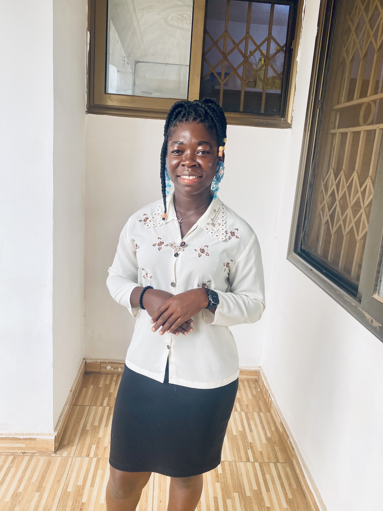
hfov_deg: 51.4
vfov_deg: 65.3
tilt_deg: -12.2
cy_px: 247
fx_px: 398
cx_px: 190
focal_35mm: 27
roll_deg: -5.0
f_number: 1.8
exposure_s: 1/122
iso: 40
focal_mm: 4.25
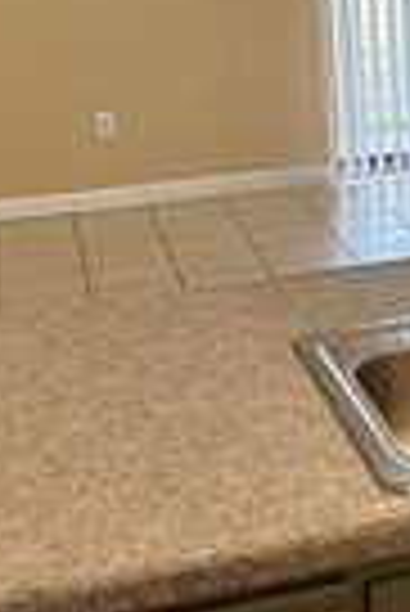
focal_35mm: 88
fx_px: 1499
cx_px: 649
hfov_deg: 14.3
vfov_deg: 22.5
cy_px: 56
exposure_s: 1/120
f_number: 1.78
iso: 64
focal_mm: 6.76
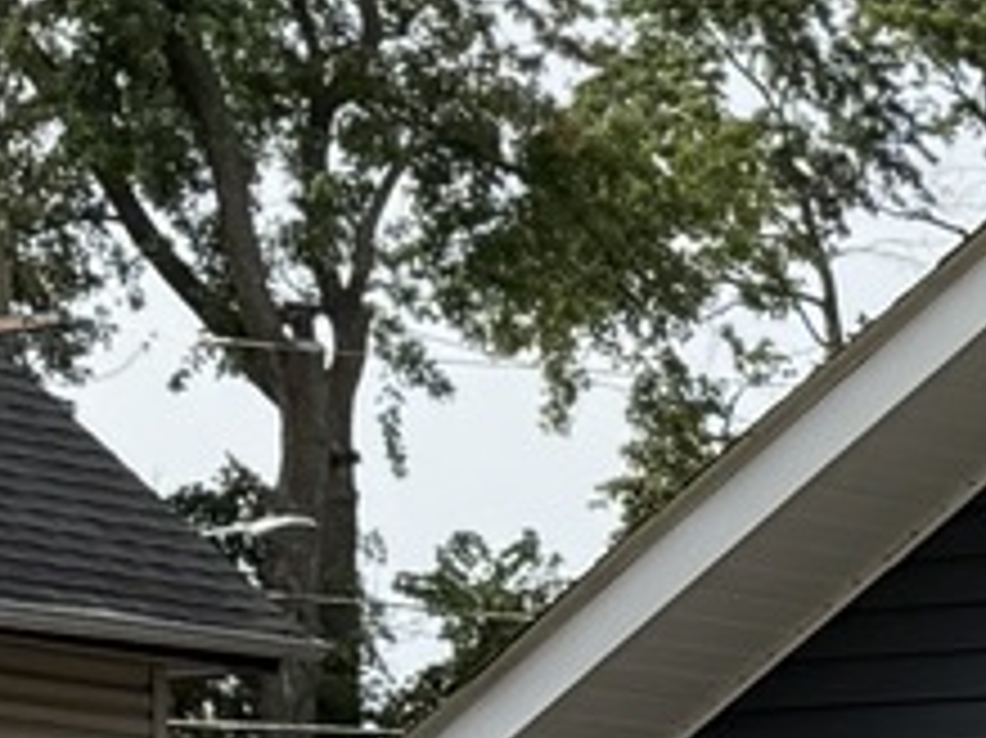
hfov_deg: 9.2
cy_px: 1629
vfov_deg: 8.7
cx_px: 3221
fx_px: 4498
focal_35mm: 158
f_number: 1.78
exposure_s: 1/4673
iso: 80
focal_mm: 6.76
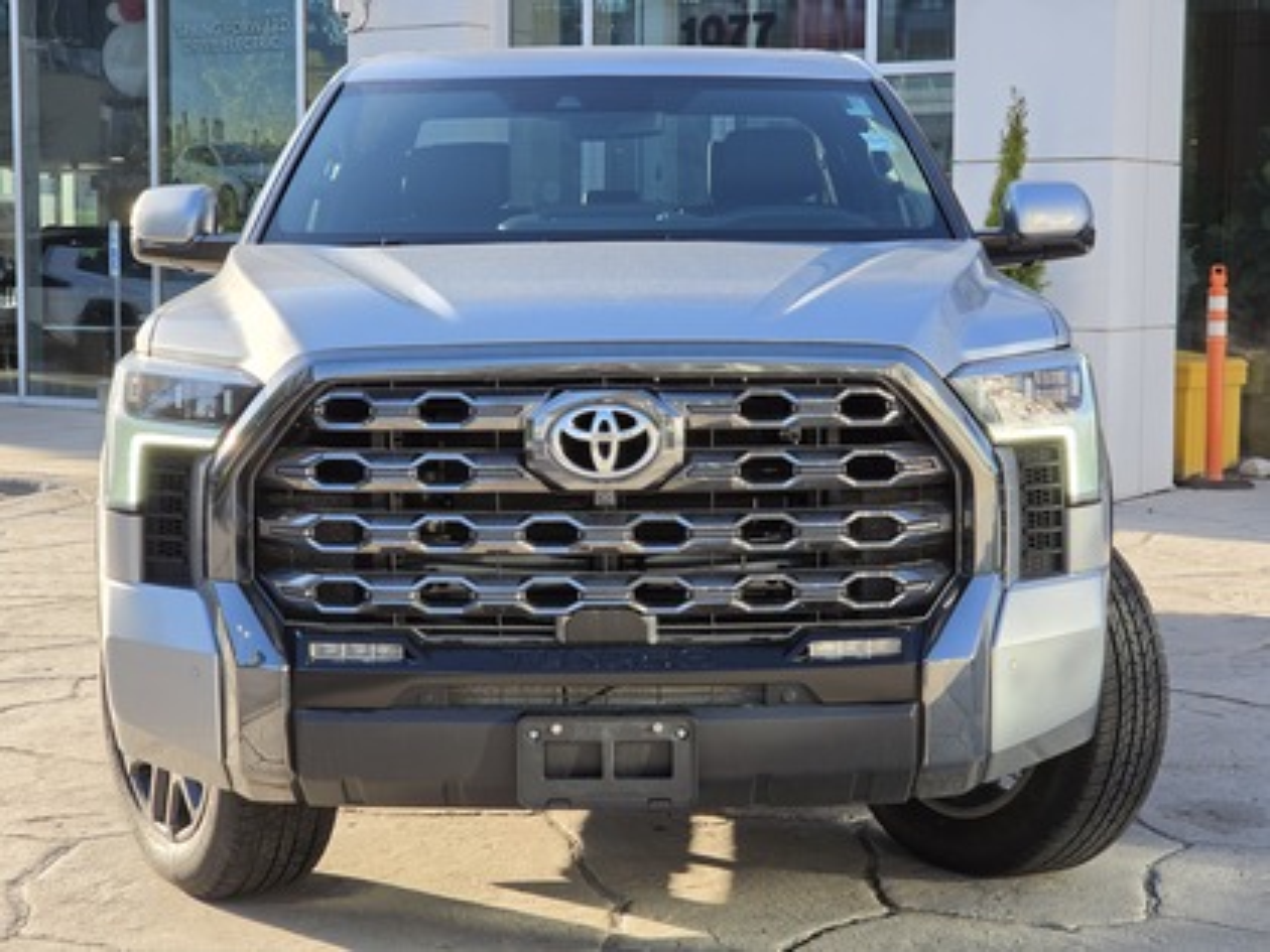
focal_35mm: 69
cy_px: 476
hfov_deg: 28.2
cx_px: 635
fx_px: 2531
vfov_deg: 21.3
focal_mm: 7
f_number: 2.4
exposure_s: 1/273
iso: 25
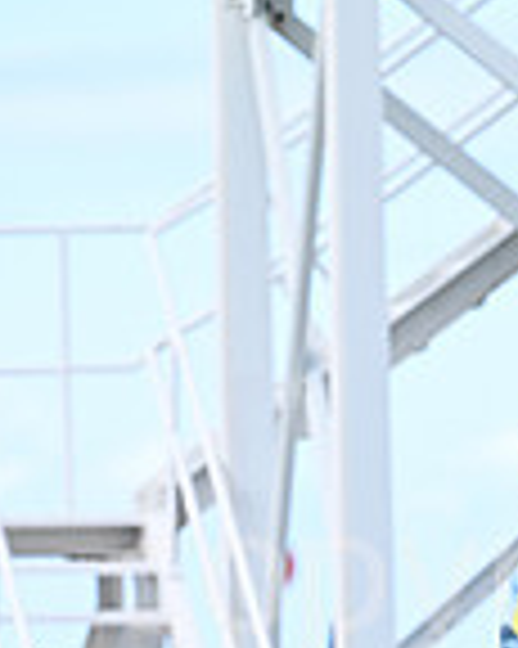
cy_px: 819
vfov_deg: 3.3
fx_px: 11280
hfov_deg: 2.6
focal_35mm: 588
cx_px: 617
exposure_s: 1/1250
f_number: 4.5
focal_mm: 200
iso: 400
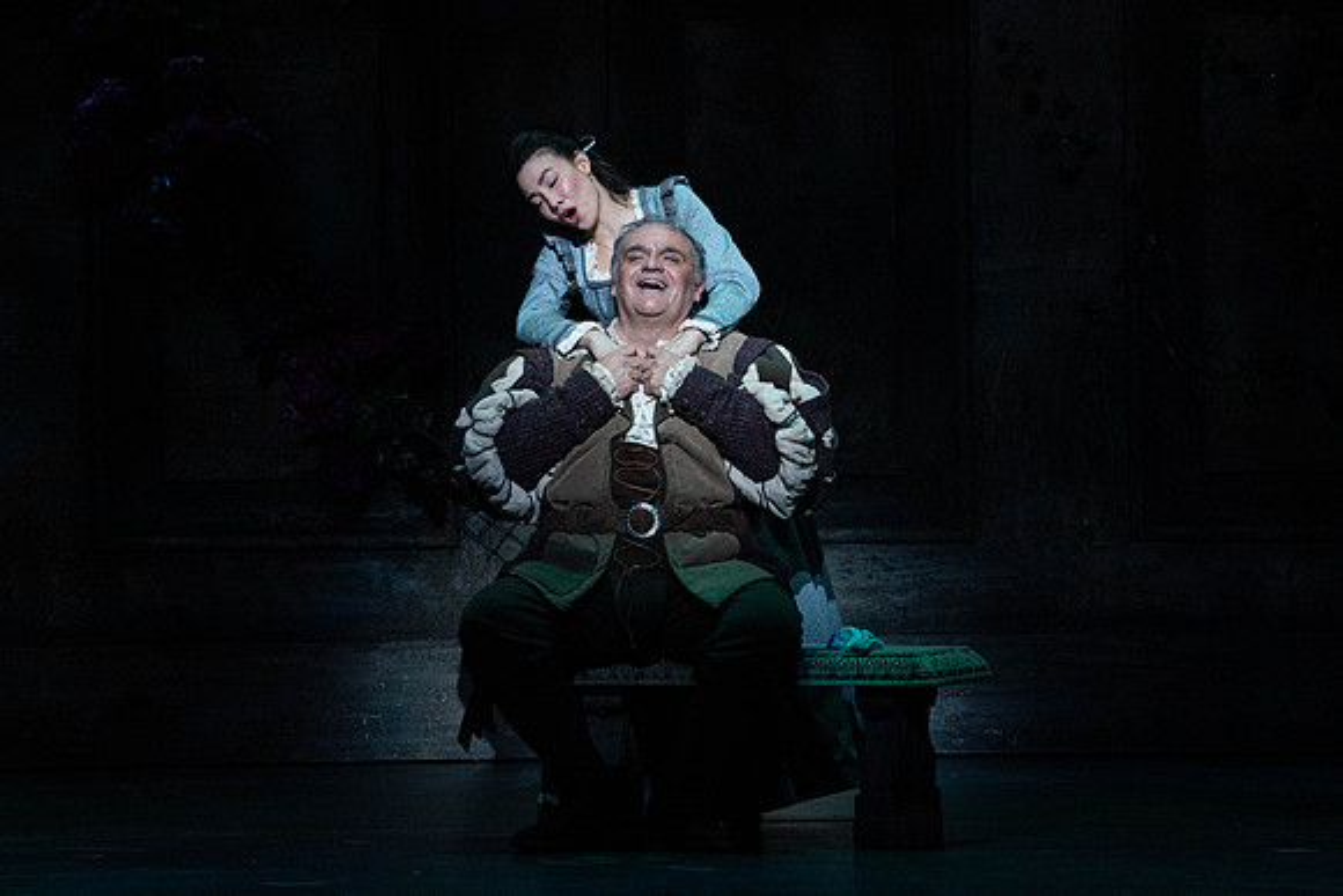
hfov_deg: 7.4
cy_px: 276
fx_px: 10322
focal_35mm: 277
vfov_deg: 5.0
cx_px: 672
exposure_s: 1/250
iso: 5000
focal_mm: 200
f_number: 7.1
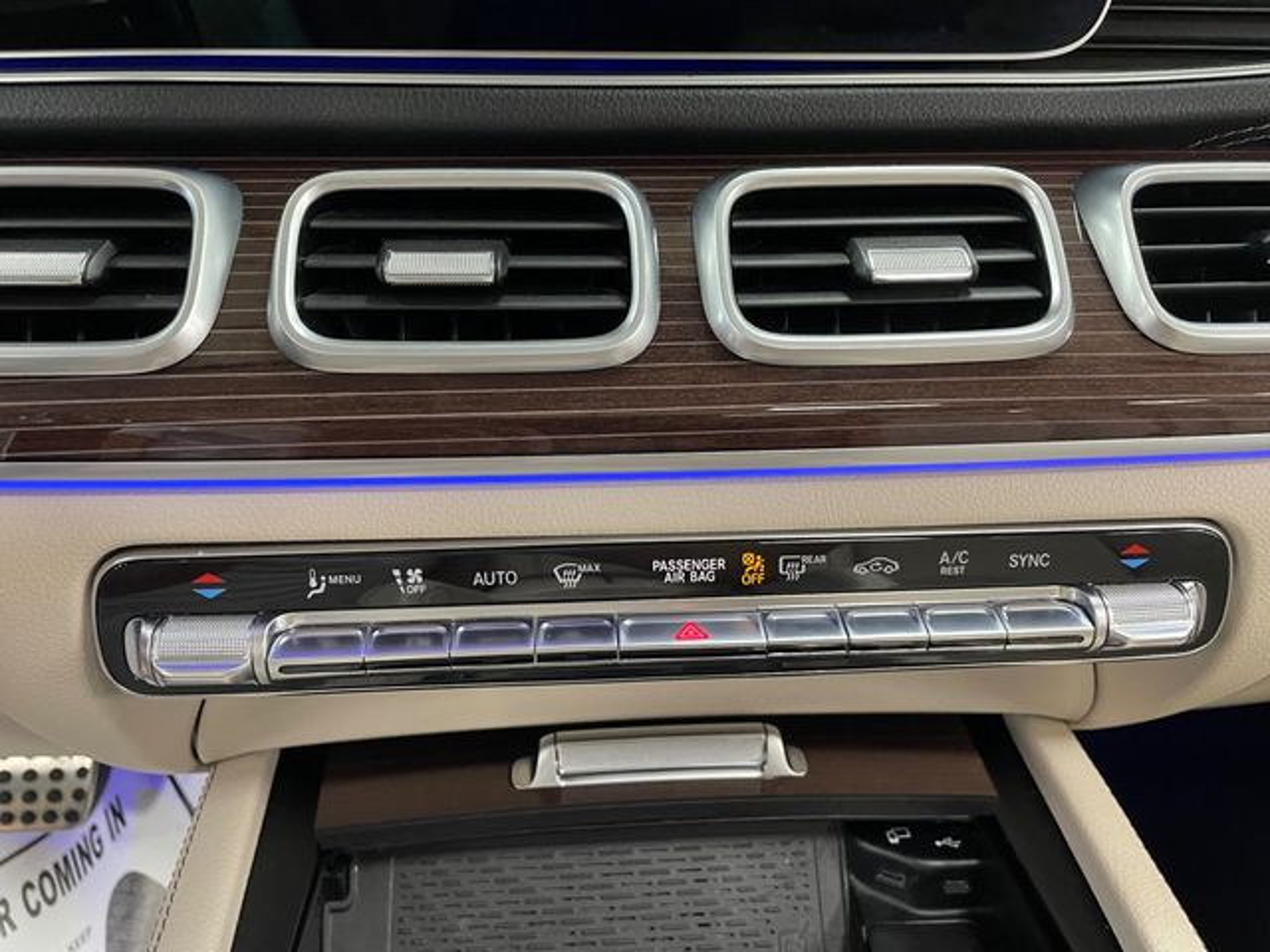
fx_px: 954
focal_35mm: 26
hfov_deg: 67.3
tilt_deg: -28.0
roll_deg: -1.1
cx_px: 635
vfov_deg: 53.1
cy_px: 476
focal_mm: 4.2
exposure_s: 1/60
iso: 400
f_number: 1.6
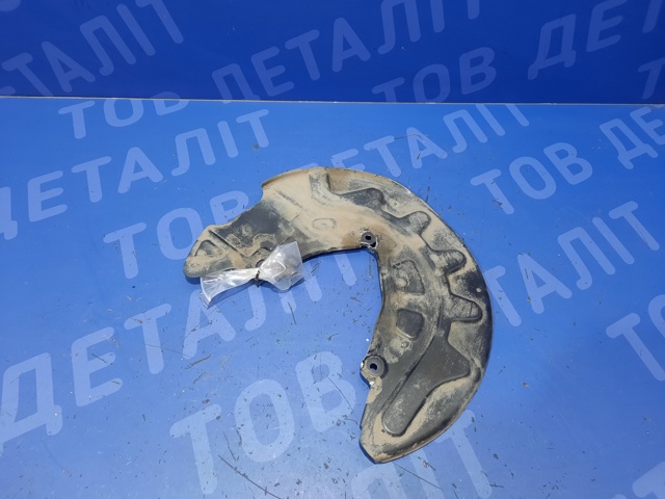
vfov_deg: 54.9
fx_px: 480
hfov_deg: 69.4
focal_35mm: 25
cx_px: 332
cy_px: 250
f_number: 2
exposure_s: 1/30
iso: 250
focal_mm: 4.6
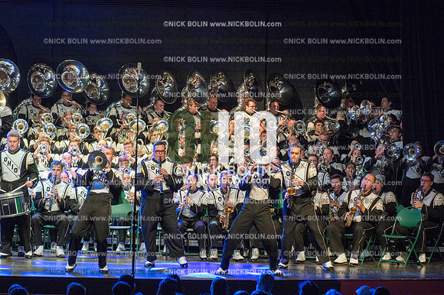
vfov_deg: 8.8
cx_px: 222
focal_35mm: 155
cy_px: 148
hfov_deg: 13.3
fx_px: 1911
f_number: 5.6
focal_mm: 155
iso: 8000
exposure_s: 1/250
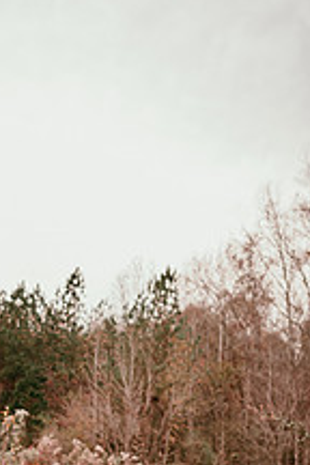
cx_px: -4
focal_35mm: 50
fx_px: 646
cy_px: 420
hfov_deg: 25.6
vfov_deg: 37.0
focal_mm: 24
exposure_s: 1/160
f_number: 2.2
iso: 100
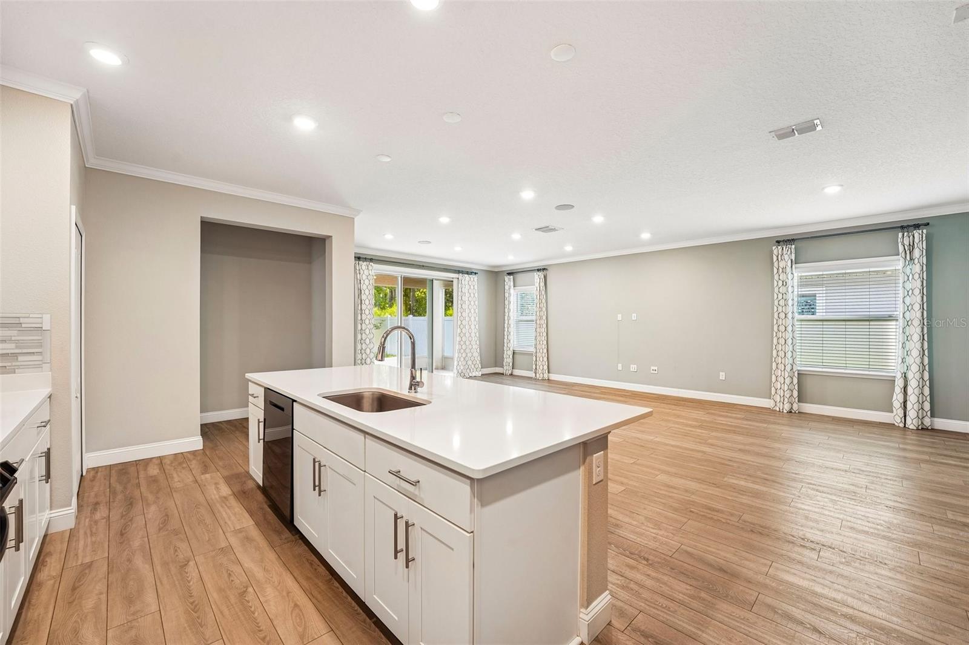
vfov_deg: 81.2
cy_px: 322
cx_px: 484
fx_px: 377
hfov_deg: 104.3
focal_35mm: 14
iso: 100
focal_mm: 14
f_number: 8
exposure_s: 1/3.33
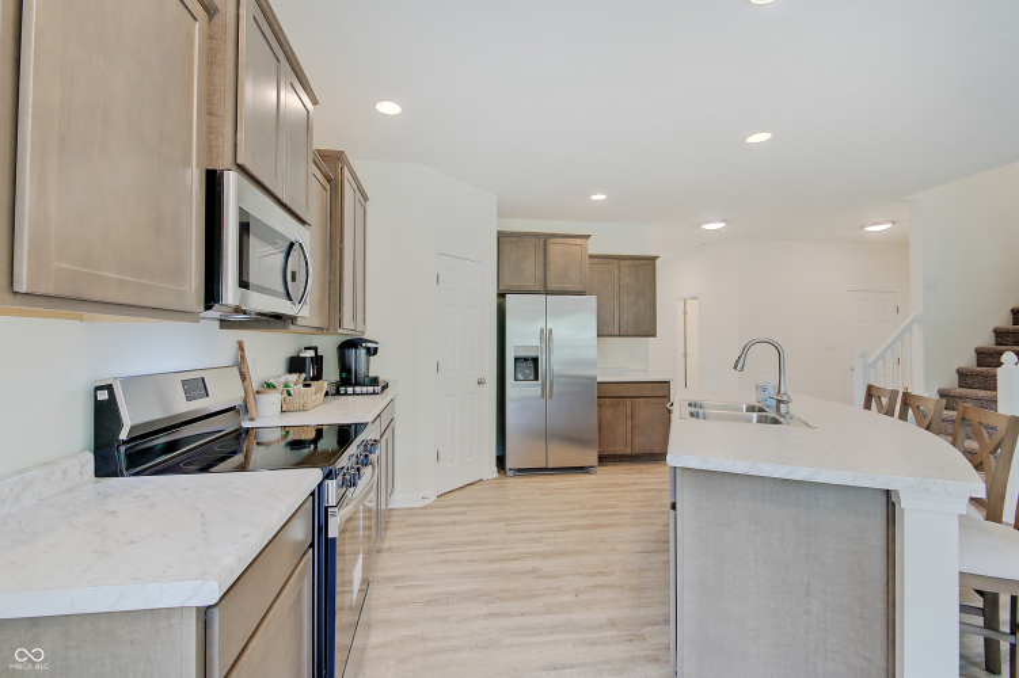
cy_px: 339
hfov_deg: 100.4
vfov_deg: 77.3
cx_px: 510
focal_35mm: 15
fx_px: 424
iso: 100
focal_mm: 10
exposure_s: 1/3.33
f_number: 9
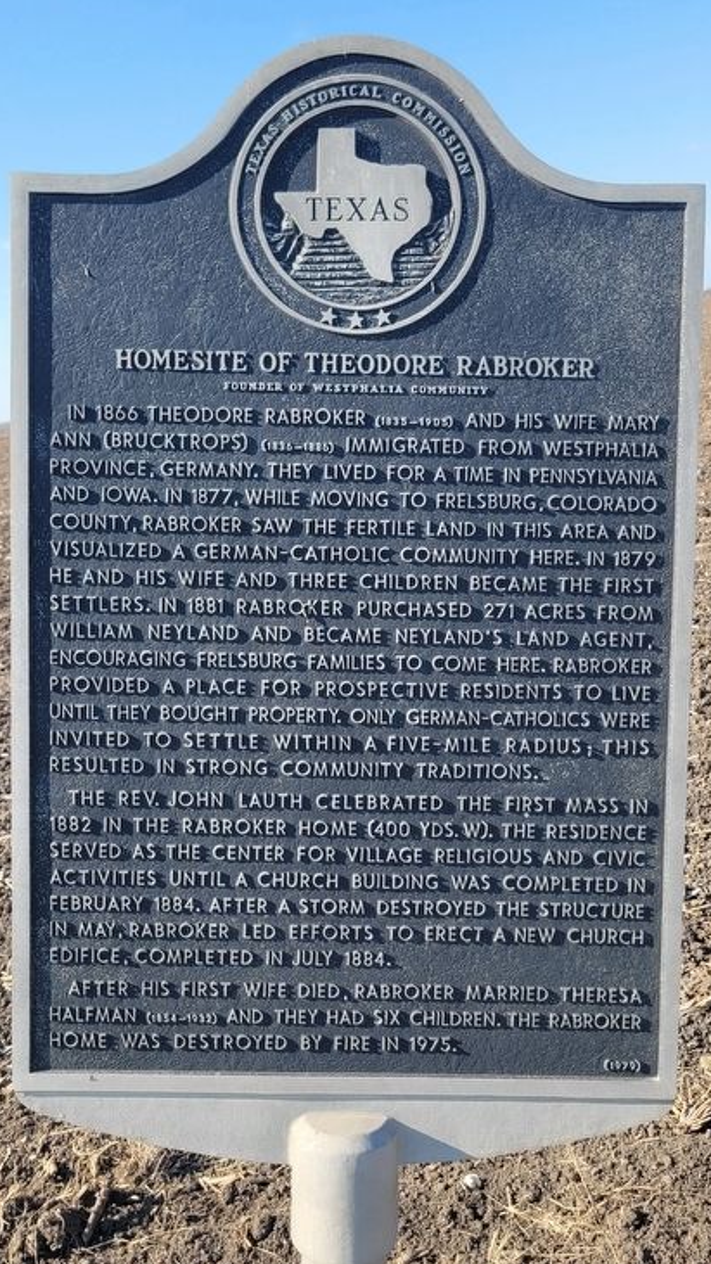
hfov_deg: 37.8
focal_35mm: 31
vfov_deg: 62.6
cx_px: 348
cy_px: 622
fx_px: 1039
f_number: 1.8
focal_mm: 5.4
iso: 40
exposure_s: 1/978
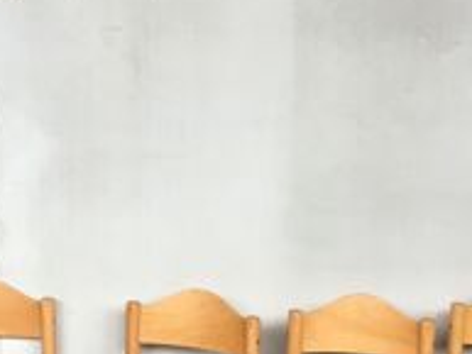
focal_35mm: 90
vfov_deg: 16.4
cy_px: 259
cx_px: 93
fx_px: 1228
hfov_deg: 21.5
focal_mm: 4.15
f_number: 2.2
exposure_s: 1/33
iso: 80
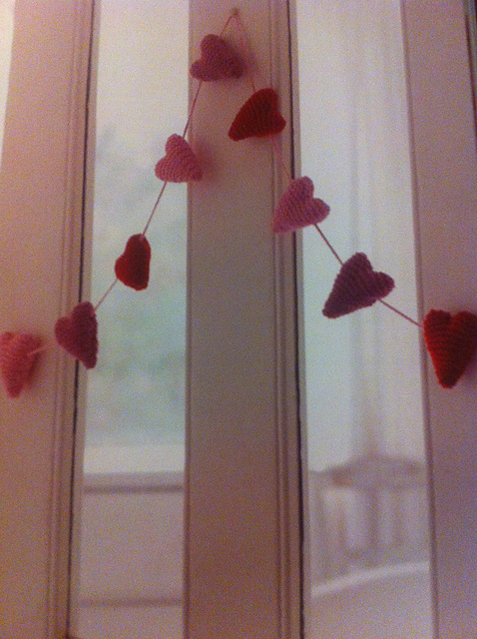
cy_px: 320
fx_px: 645
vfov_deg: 52.7
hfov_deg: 40.6
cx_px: 238
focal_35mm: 35
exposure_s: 1/15
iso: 400
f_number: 2.8
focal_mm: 3.85
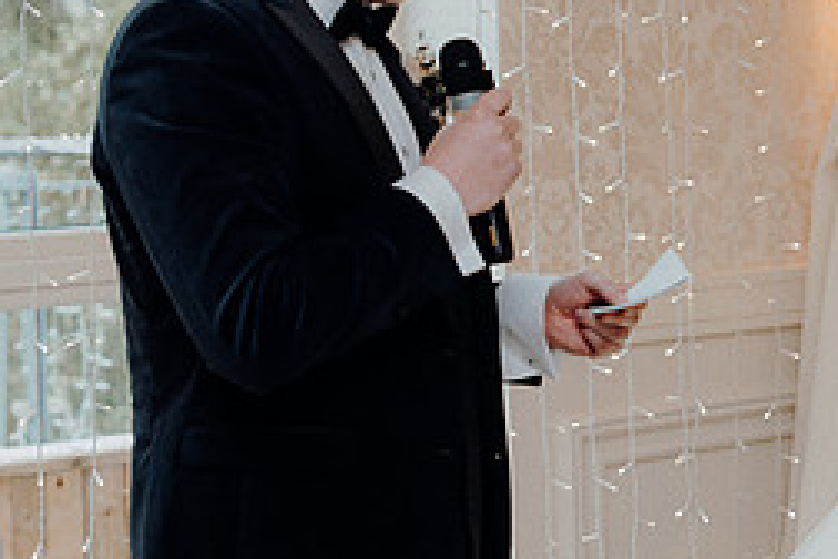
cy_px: 228
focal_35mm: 143
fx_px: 3328
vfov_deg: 9.6
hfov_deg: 14.1
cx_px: 855
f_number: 3.5
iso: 800
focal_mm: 62
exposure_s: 1/160
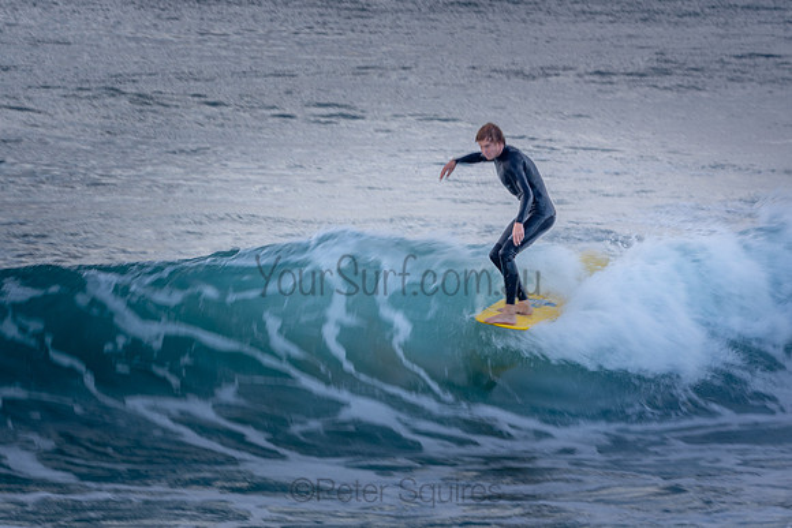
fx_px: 7458
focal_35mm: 339
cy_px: 239
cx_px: 369
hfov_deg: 6.1
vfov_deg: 4.1
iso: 100
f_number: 11
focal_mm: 200
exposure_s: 1/40
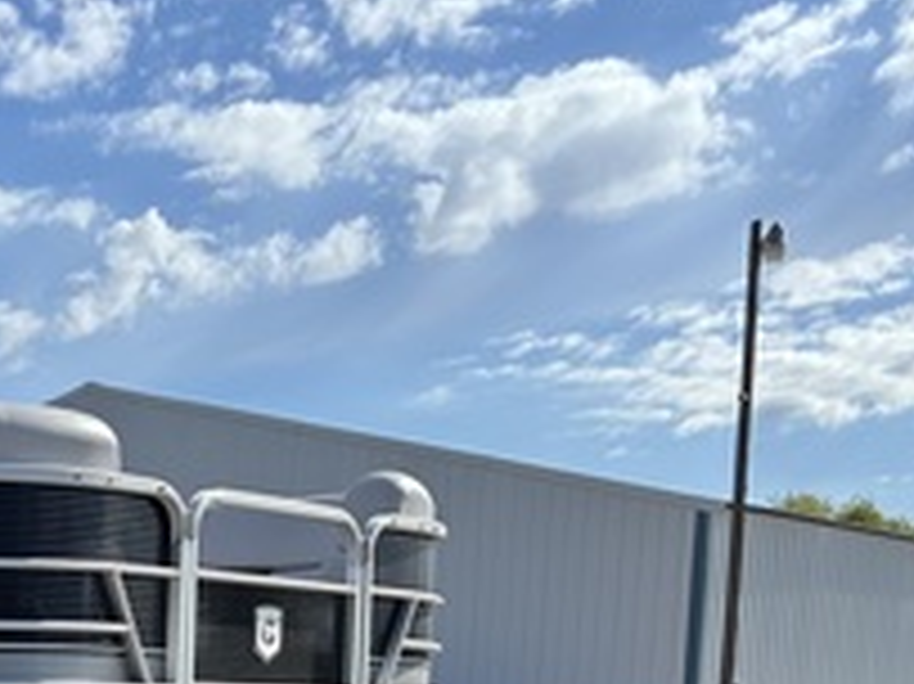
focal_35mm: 77
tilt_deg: -5.5
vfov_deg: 17.6
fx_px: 2032
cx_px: -216
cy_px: 958
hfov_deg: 23.0
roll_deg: -2.0
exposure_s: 1/2242
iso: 50
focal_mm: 5.96
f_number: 1.6
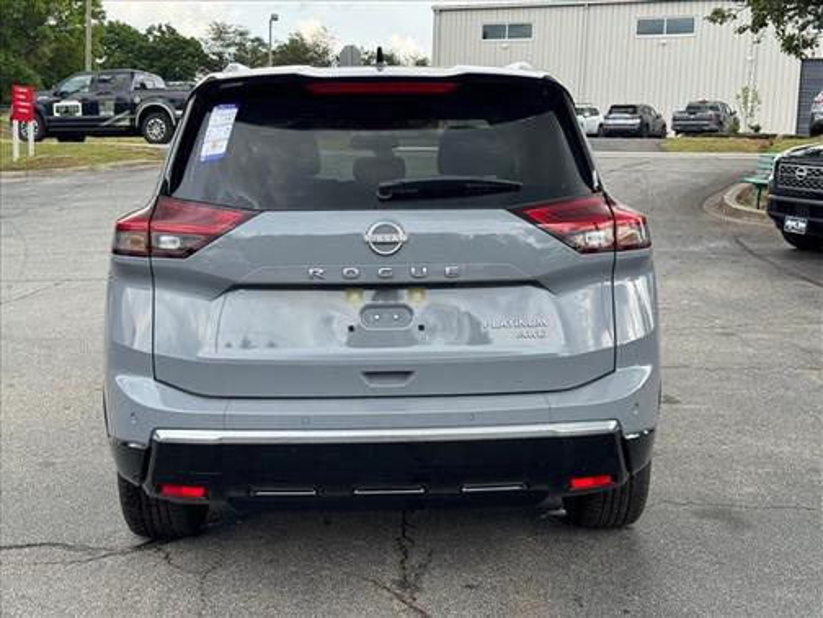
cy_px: 309
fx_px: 1141
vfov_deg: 30.3
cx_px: 412
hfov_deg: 39.7
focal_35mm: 48
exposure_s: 1/700
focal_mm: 6.76
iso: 64
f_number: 1.78
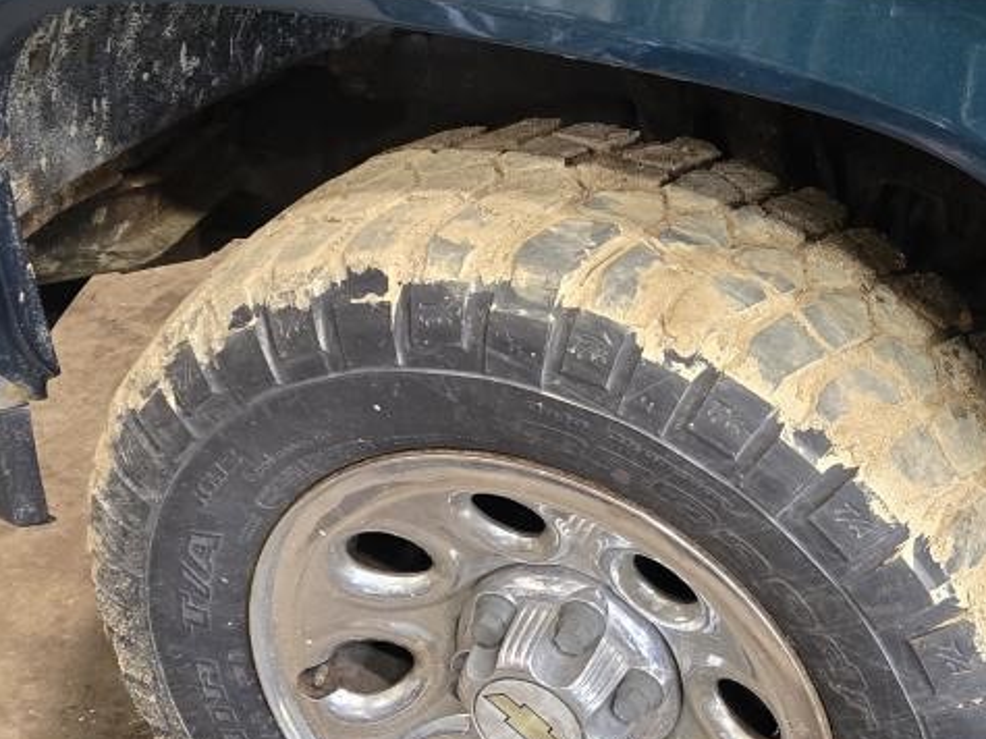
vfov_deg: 23.4
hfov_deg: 30.4
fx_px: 1766
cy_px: 203
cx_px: 793
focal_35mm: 62
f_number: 1.7
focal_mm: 6.3
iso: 640
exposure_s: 1/60
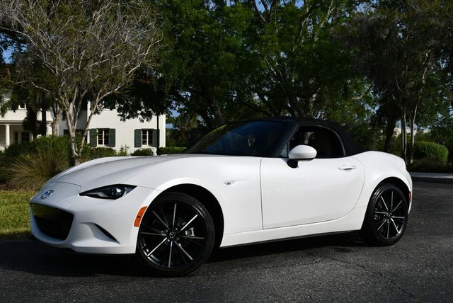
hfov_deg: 41.1
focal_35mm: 48
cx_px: 226
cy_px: 152
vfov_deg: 28.1
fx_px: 605
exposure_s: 1/400
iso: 100
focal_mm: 24
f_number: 10
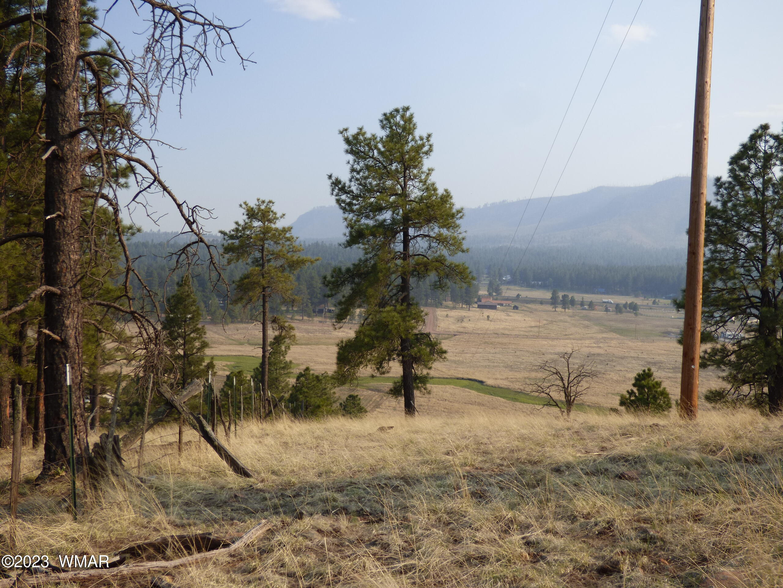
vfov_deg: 35.1
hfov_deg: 45.8
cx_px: 392
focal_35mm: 41
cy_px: 294
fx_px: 927
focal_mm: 7.37
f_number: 3.6
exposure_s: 1/640
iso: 100
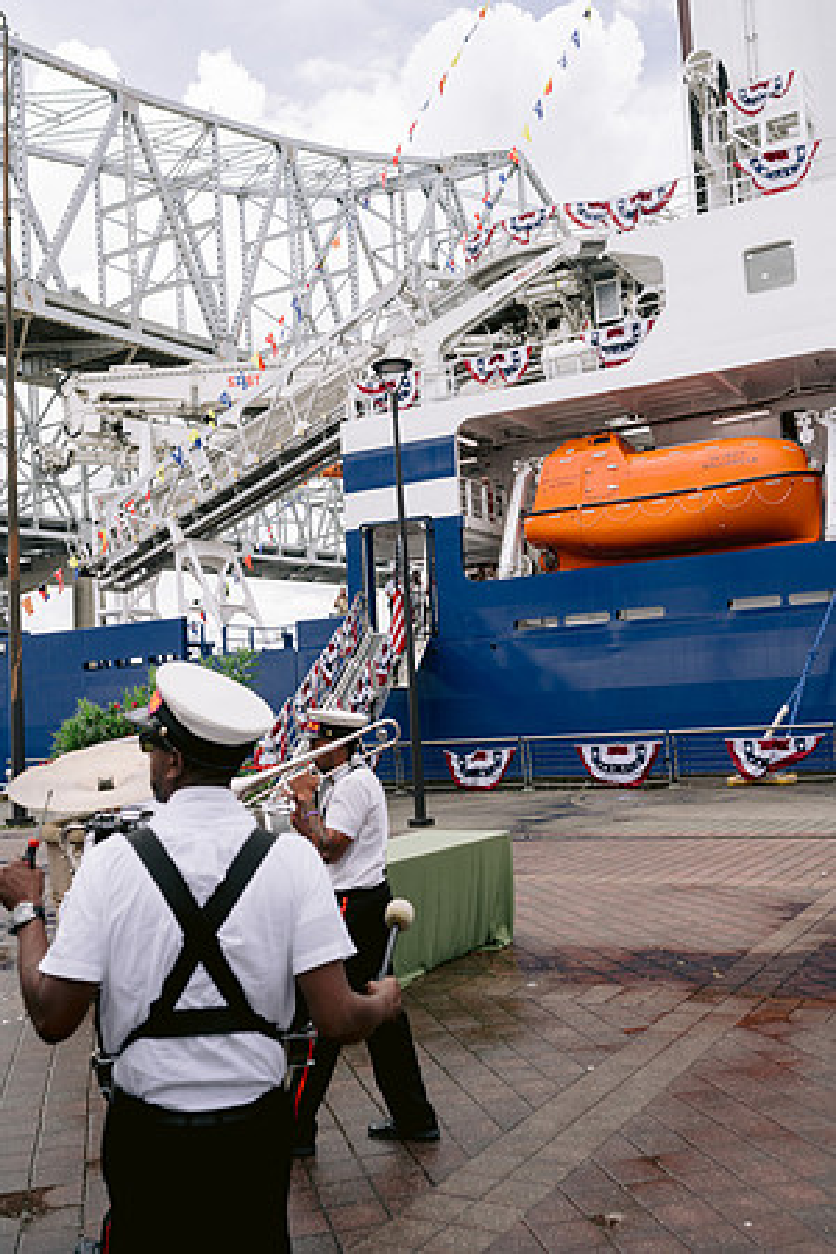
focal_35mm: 35
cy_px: 627
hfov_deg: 37.9
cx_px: 418
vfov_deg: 54.4
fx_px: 1219
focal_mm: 35
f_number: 5
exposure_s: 1/320
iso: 64
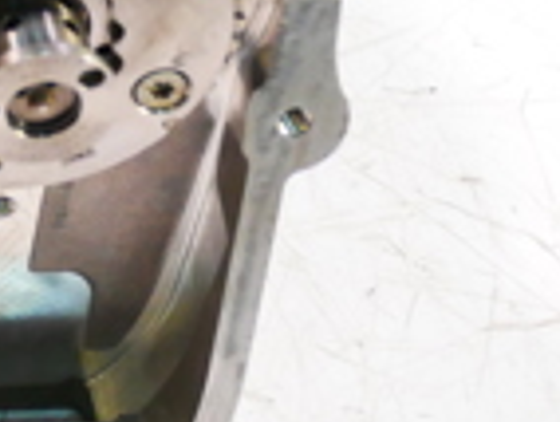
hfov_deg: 13.6
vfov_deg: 10.7
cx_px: -315
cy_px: -154
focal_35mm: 135
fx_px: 2188
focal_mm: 15
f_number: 3.7
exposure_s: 1/60
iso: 1000
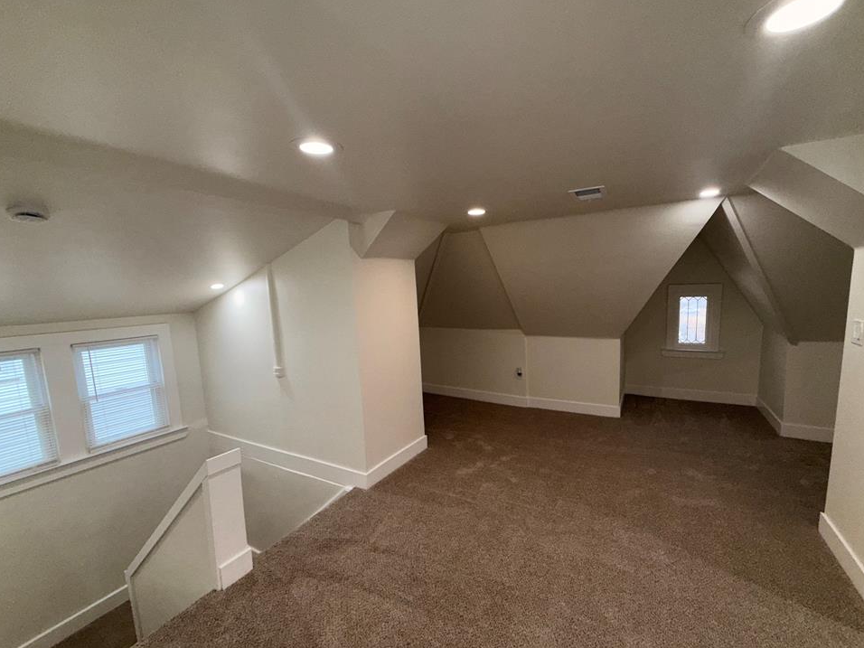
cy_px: 338
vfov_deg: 81.7
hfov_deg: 98.1
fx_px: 374
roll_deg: +2.4
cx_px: 454
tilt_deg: -6.6
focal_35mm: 15
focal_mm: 2.22
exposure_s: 1/122
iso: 80
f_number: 2.2
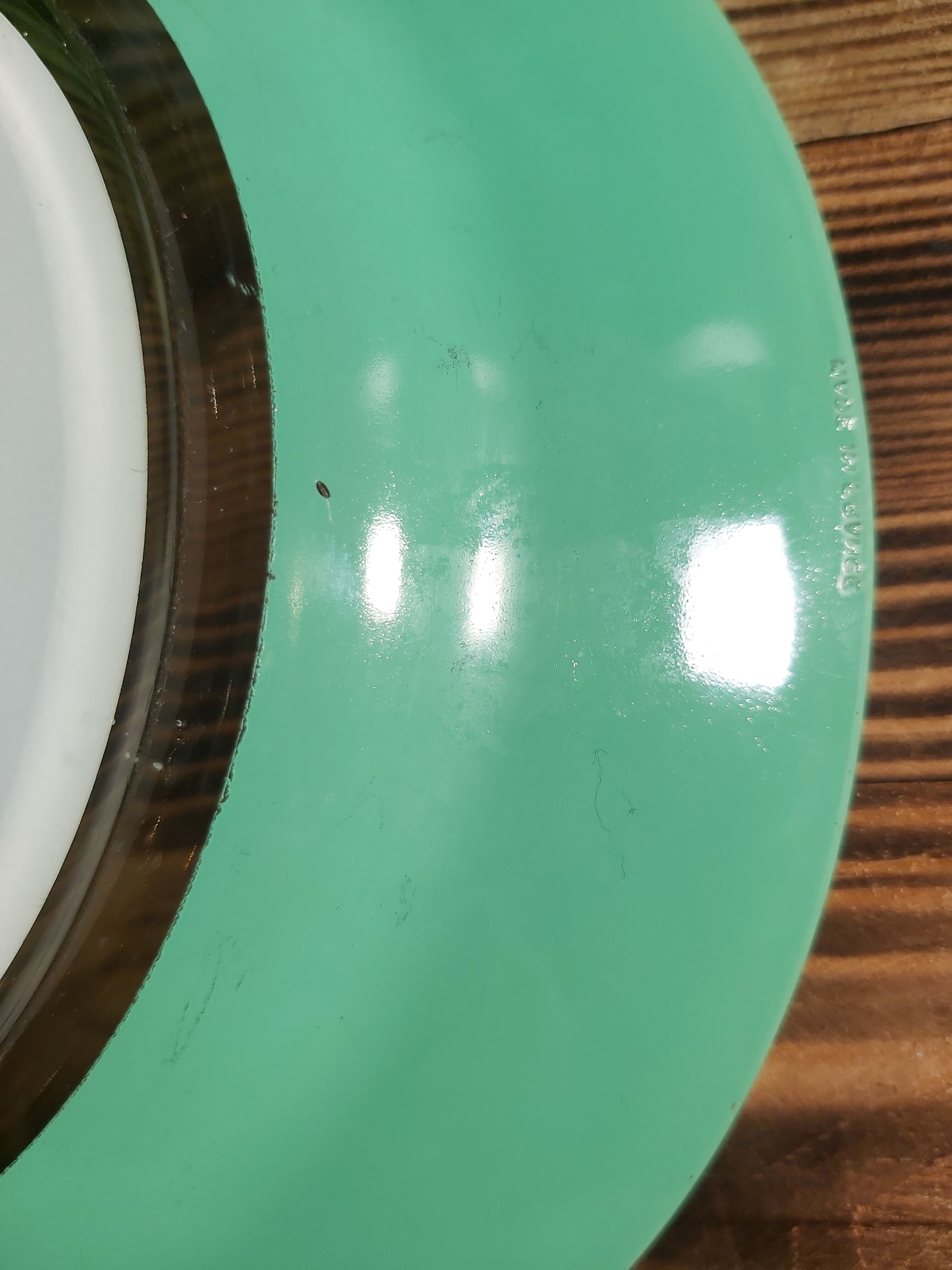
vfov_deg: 67.3
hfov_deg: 53.1
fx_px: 953
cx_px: 476
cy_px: 635
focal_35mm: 26
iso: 64
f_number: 1.7
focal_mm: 3.92
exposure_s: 1/676
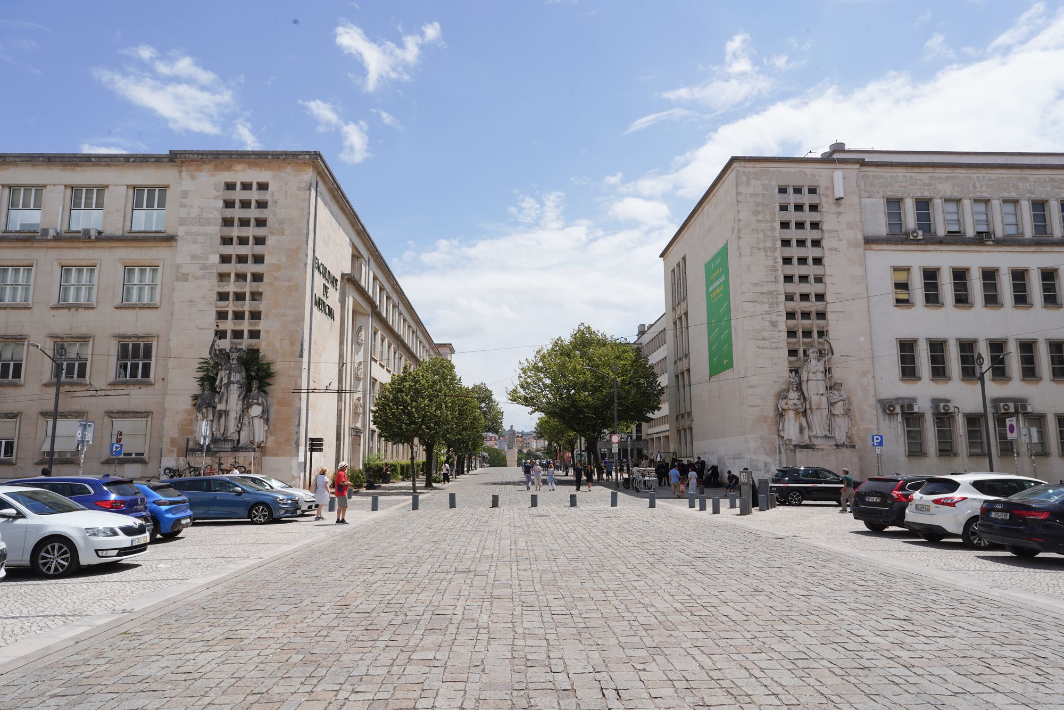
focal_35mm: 24
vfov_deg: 53.1
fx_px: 709
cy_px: 355
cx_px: 532
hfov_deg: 73.7
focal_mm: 24
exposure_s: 1/100
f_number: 18
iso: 100
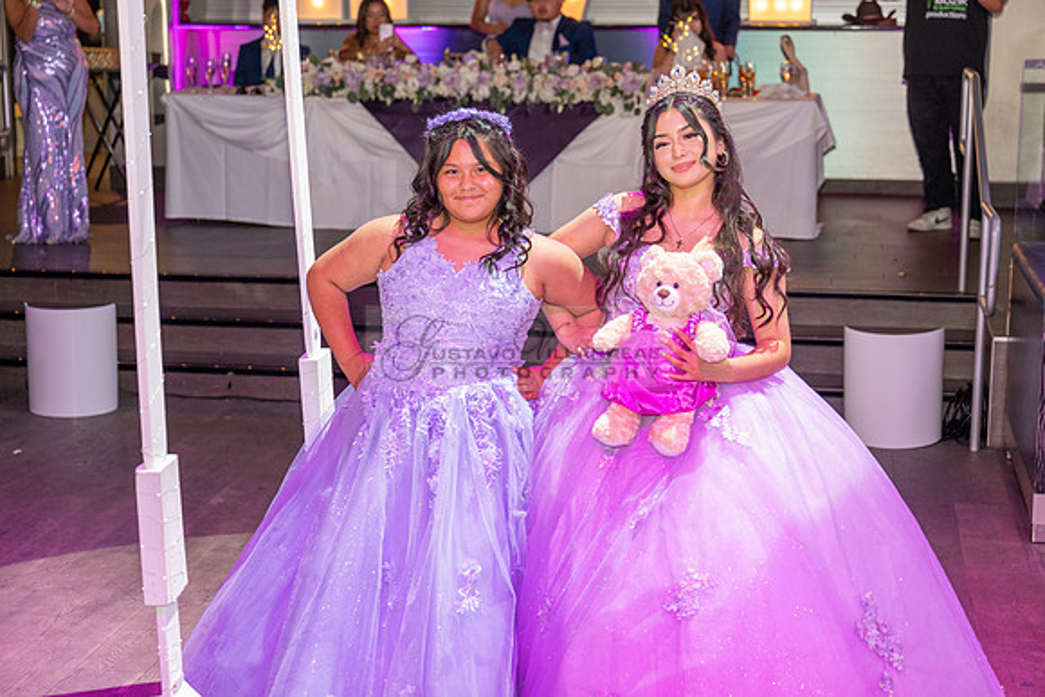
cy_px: 348
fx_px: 1800
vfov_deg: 21.9
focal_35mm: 62
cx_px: 522
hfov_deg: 32.4
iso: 1000
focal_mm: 62
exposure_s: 1/125
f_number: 3.5
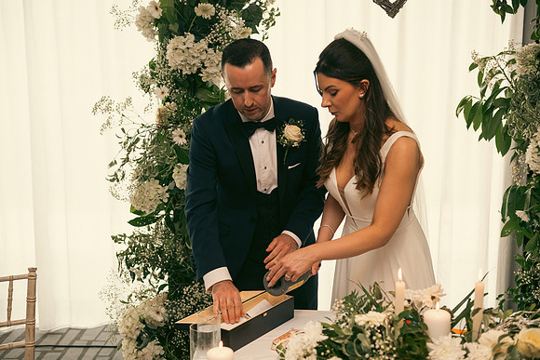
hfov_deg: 41.1
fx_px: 720
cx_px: 270
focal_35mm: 48
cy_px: 180
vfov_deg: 28.1
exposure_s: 1/160
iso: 640
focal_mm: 48
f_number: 3.5
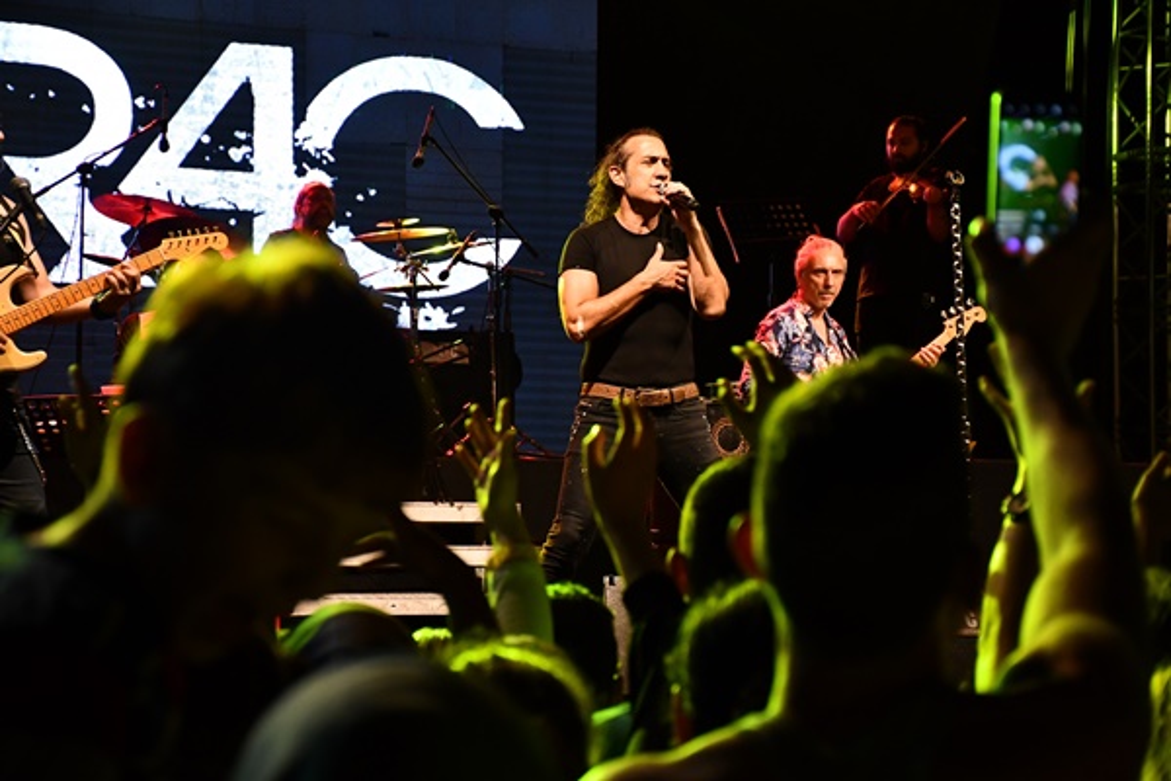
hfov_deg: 18.3
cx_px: 586
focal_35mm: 112
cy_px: 390
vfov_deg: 12.2
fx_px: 3643
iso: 3200
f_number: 5
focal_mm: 75
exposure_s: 1/125
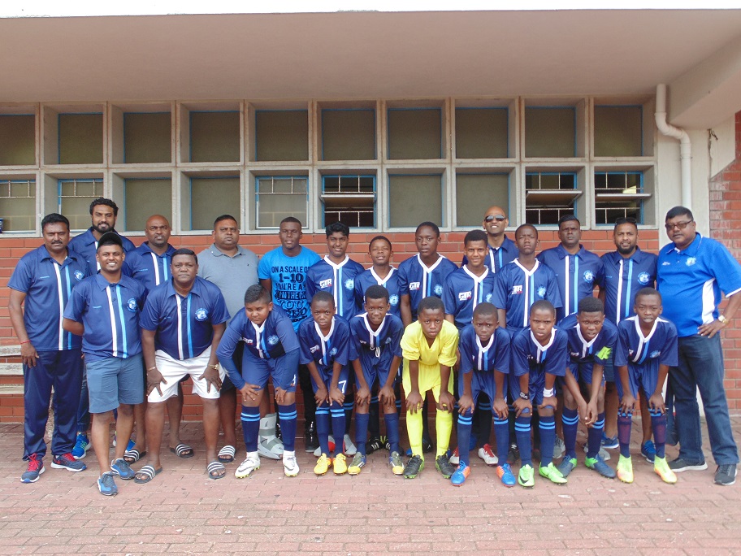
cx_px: 370
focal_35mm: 34
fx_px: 728
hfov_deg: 54.0
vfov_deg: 41.8
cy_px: 278
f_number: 3.4
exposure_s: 1/160
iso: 80
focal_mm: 6.2
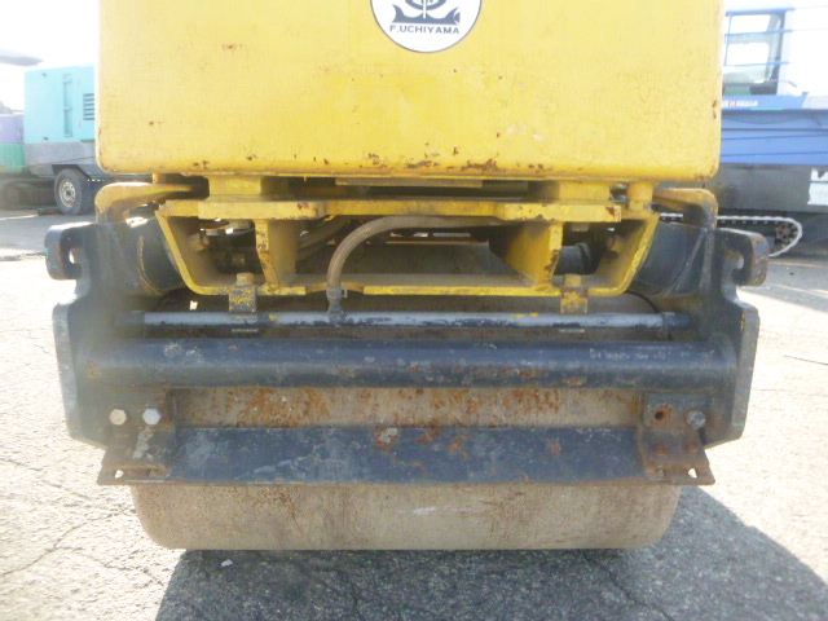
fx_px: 598
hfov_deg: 69.4
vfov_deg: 54.9
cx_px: 414
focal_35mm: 25
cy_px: 310
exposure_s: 1/320
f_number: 9
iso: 400
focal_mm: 4.5
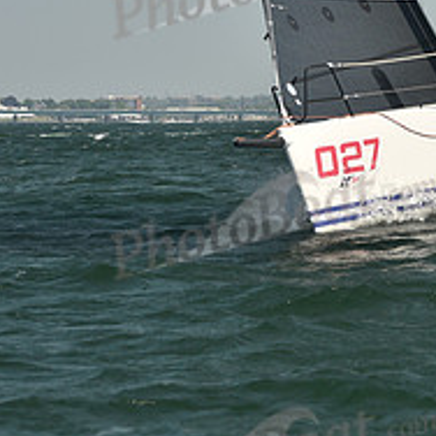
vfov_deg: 7.3
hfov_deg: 7.2
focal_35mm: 241
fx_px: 3434
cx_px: 559
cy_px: 66
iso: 250
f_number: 5.6
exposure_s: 1/640
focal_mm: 92
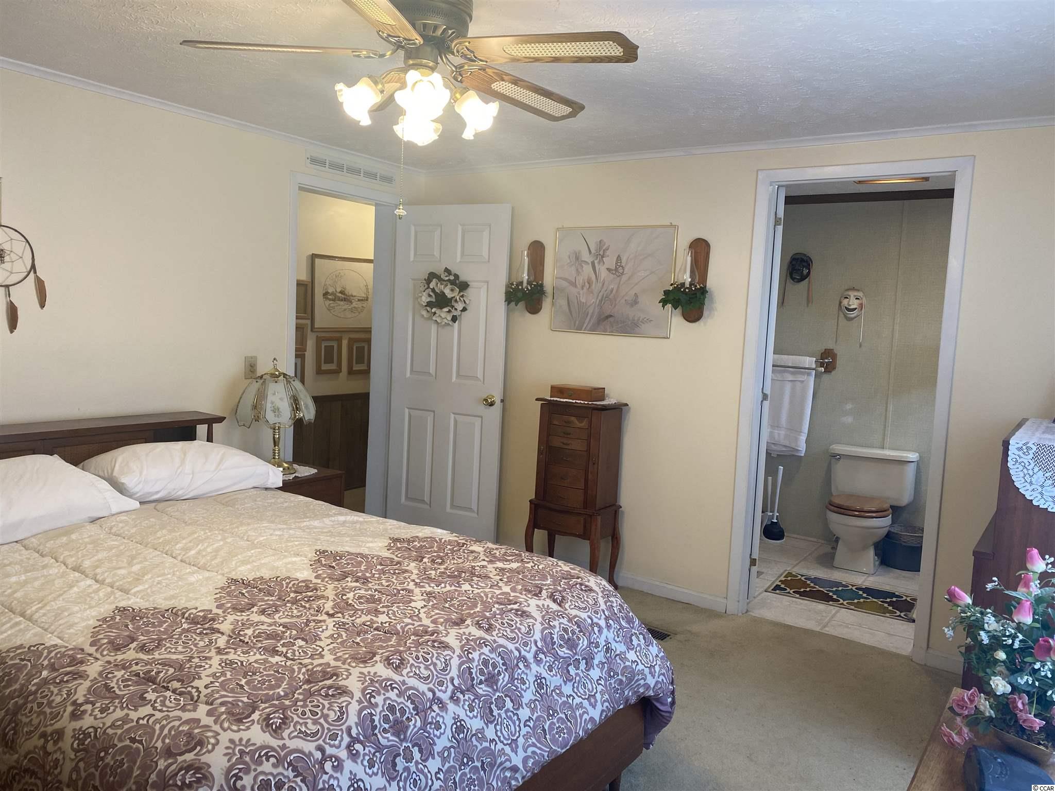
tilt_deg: -5.4
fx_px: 792
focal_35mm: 26
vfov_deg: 53.1
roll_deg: -2.6
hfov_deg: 67.3
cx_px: 528
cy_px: 396
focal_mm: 4.25
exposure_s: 1/60
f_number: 1.8
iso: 64
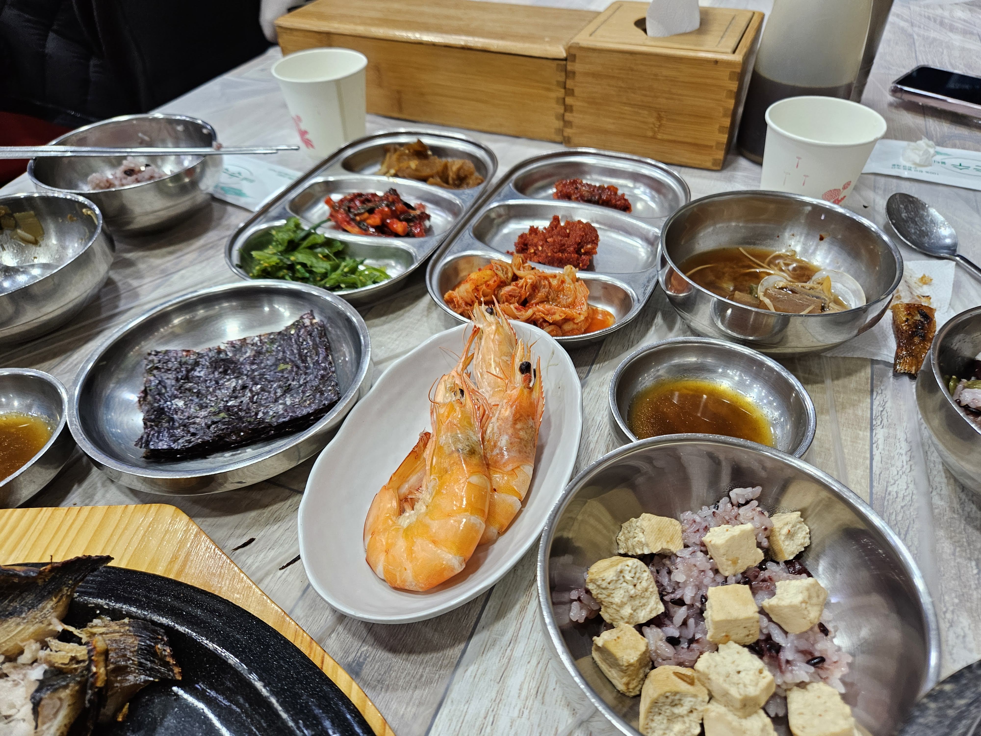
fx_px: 652
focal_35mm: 23
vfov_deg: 58.9
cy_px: 368
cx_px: 490
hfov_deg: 73.9
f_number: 1.8
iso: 160
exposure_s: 1/120
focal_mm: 5.4
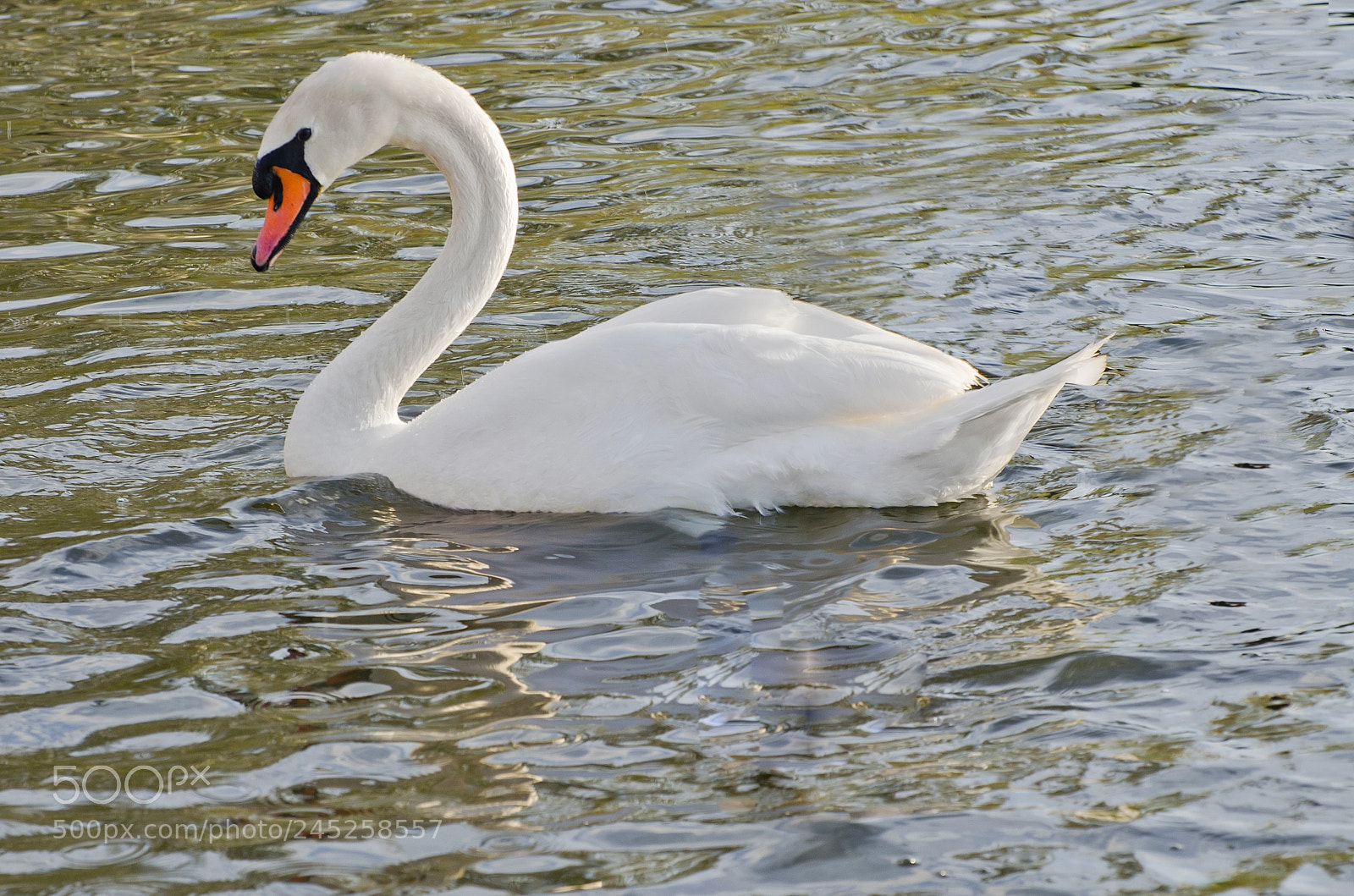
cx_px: 677
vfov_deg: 6.3
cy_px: 448
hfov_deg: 9.5
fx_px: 8162
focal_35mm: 218
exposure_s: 1/200
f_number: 8
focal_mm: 145
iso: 200
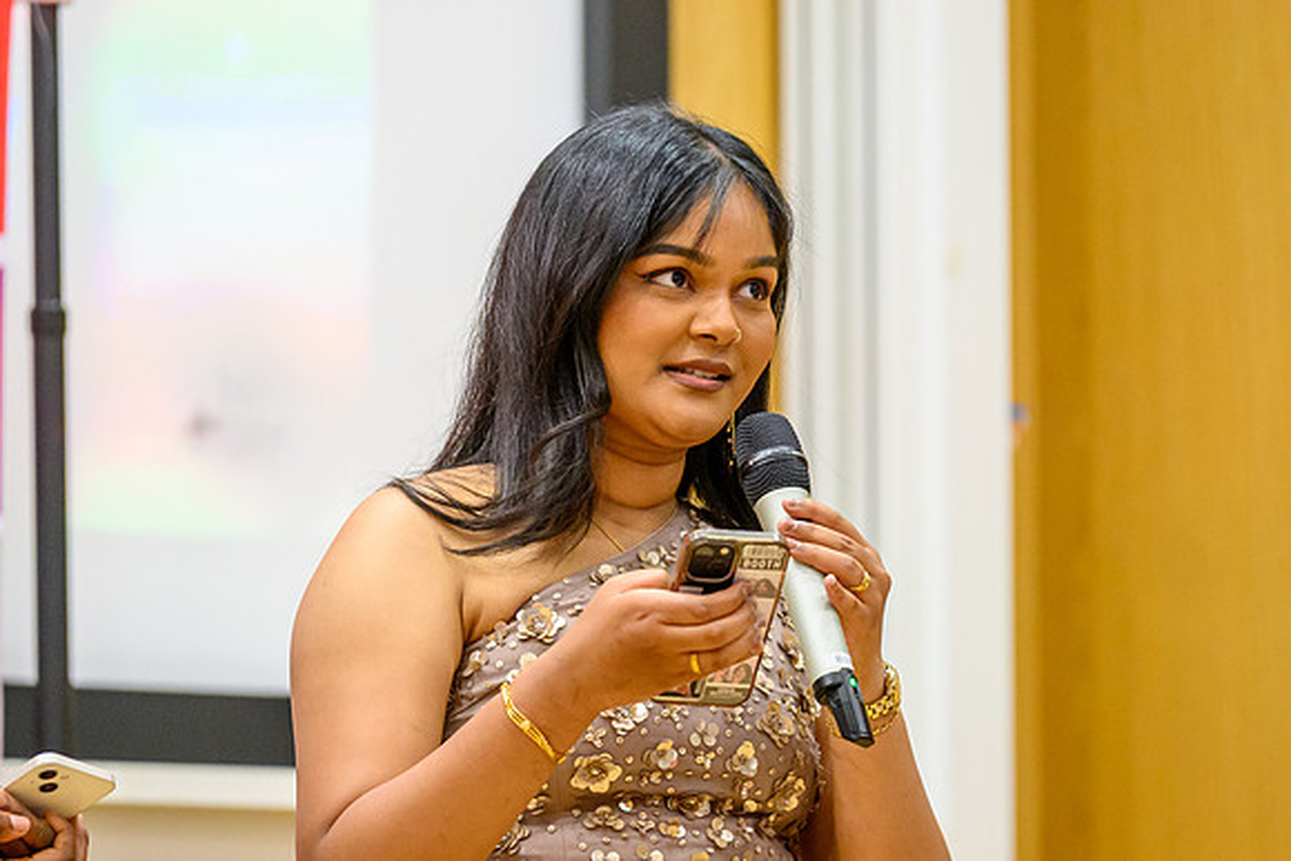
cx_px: 646
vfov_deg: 6.0
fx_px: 8169
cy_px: 430
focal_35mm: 228
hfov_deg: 9.0
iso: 7200
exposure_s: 1/400
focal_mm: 150
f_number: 2.8
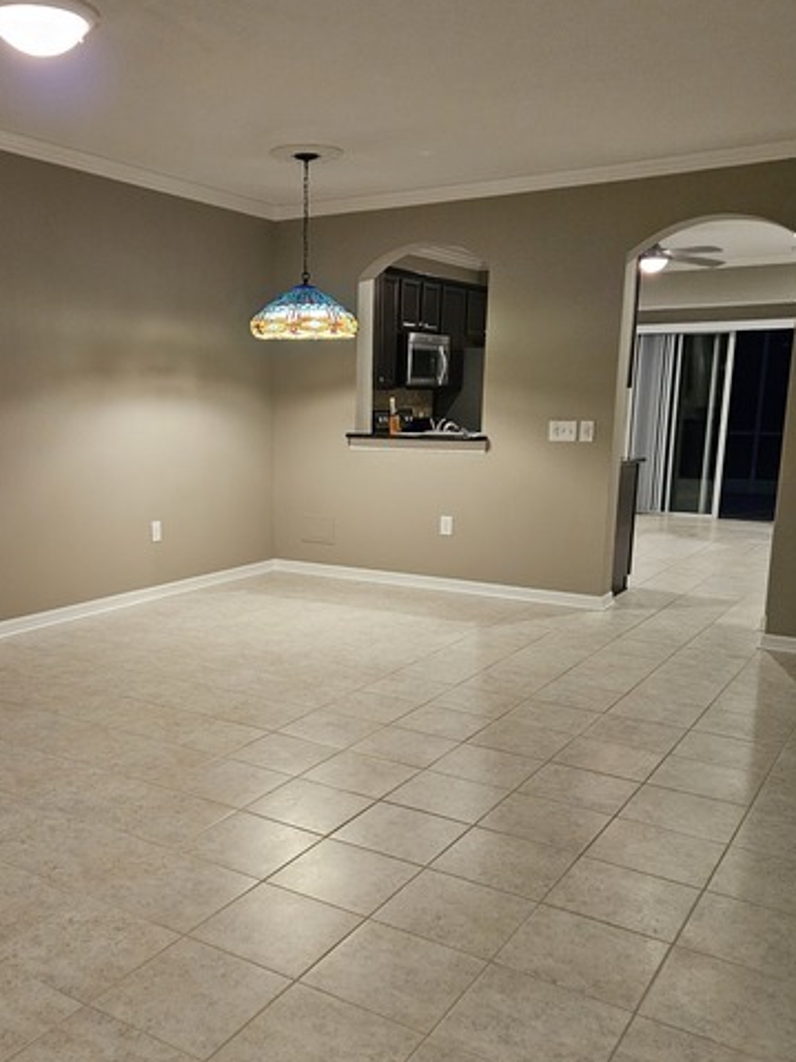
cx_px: 273
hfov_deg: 43.6
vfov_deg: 56.7
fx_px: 982
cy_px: 586
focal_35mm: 32
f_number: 1.8
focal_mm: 5.4
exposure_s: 1/120
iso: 800
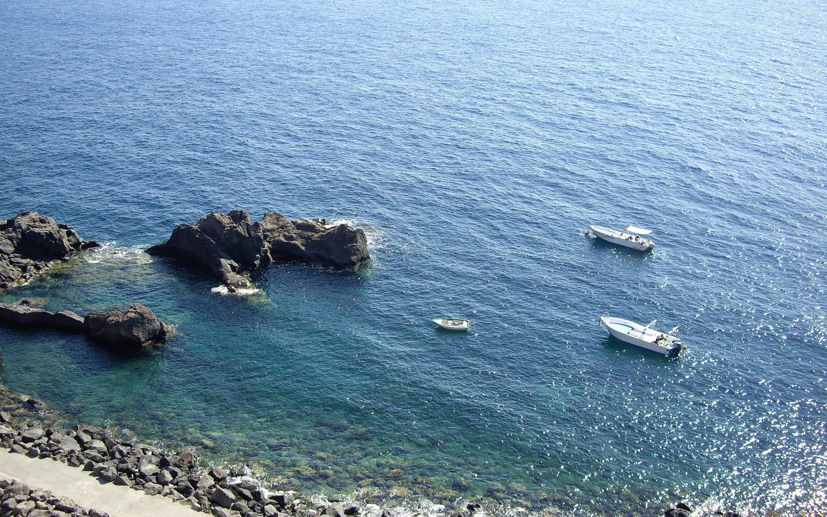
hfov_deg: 48.2
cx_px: 418
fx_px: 924
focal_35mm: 41
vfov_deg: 31.2
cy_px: 294
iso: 100
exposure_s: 1/125
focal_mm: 7.9
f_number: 8
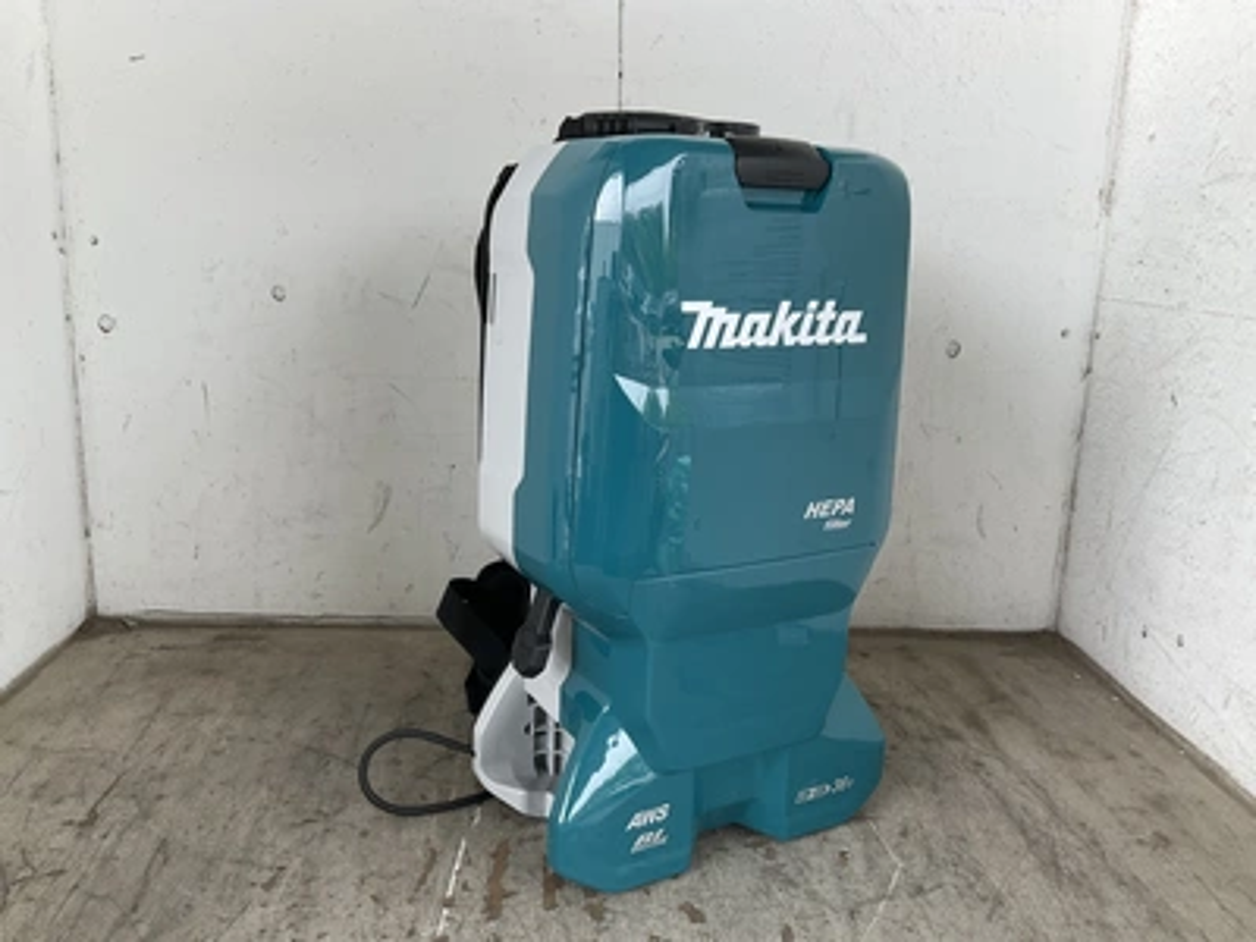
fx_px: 1052
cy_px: 471
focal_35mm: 29
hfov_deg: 61.7
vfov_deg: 48.2
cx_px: 628
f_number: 1.8
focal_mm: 3
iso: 25
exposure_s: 1/122
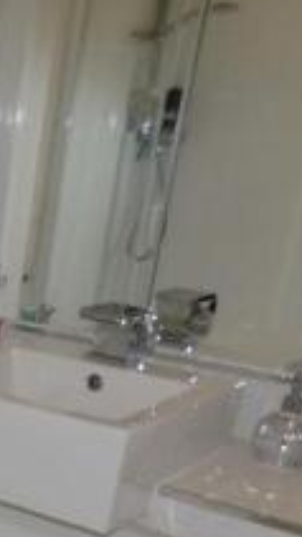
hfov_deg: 14.7
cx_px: -280
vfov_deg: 29.2
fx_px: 984
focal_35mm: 69
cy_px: 493
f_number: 3.1
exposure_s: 1/30
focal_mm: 4
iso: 200
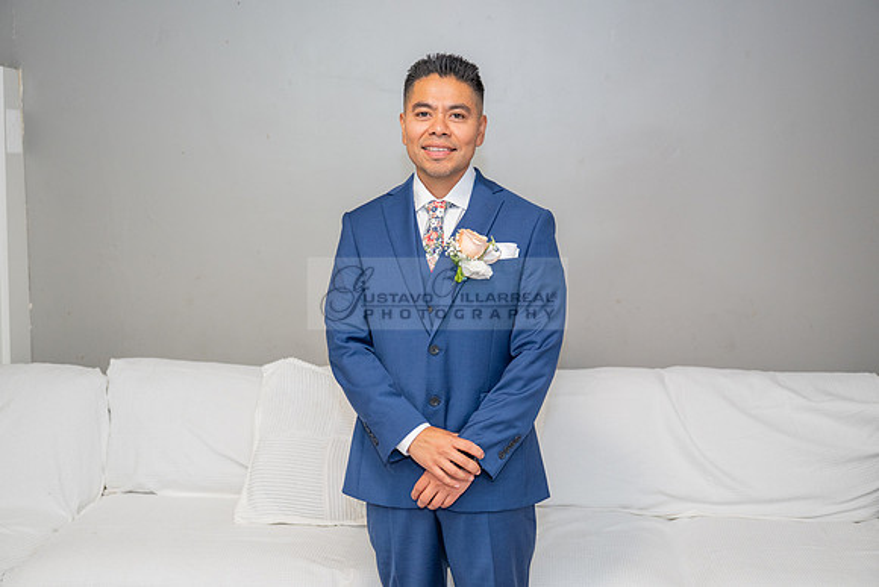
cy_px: 283
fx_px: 1049
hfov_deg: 45.5
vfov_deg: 31.2
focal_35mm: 43
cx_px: 438
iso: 640
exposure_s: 1/125
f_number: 3.2
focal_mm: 41
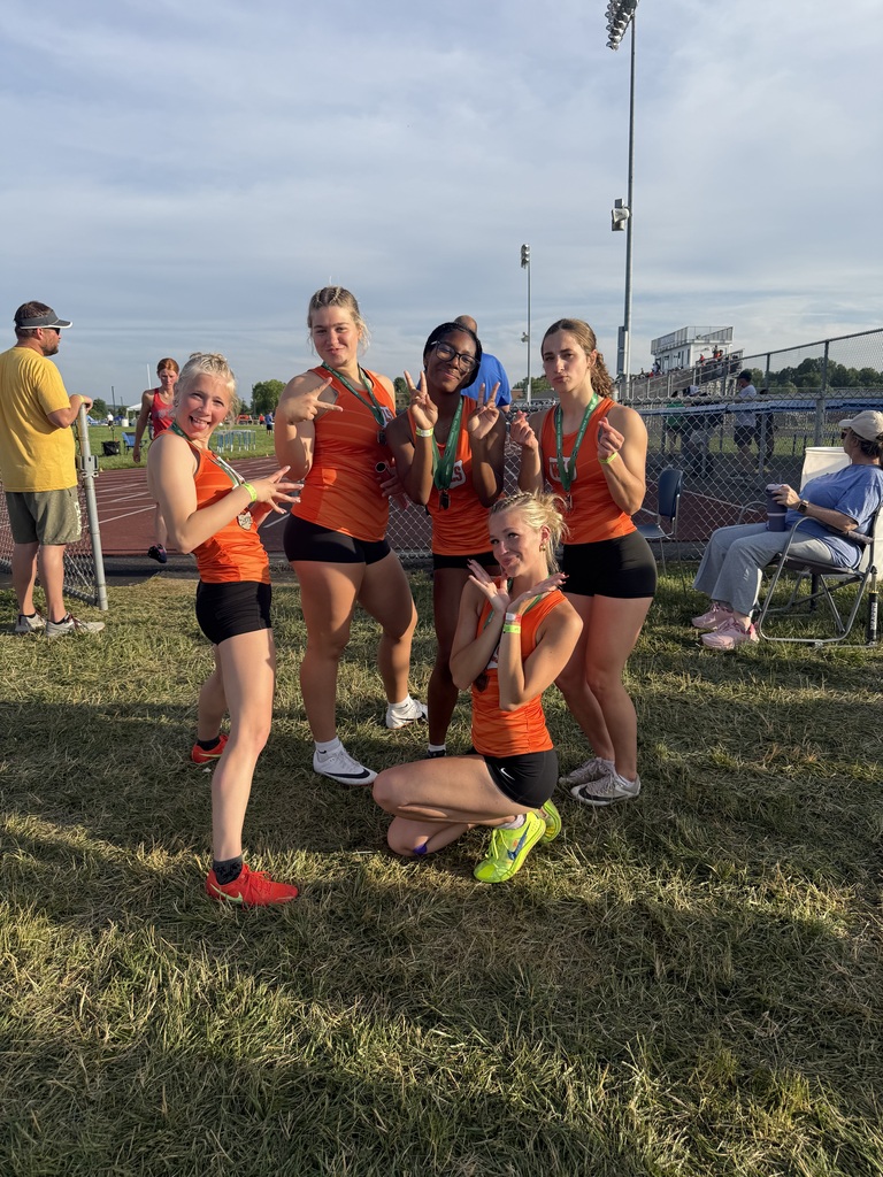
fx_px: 816
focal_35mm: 24
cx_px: 442
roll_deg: +1.2
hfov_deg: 56.8
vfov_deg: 71.6
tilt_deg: -10.7
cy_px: 588
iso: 80
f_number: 1.78
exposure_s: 1/2801
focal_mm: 6.76
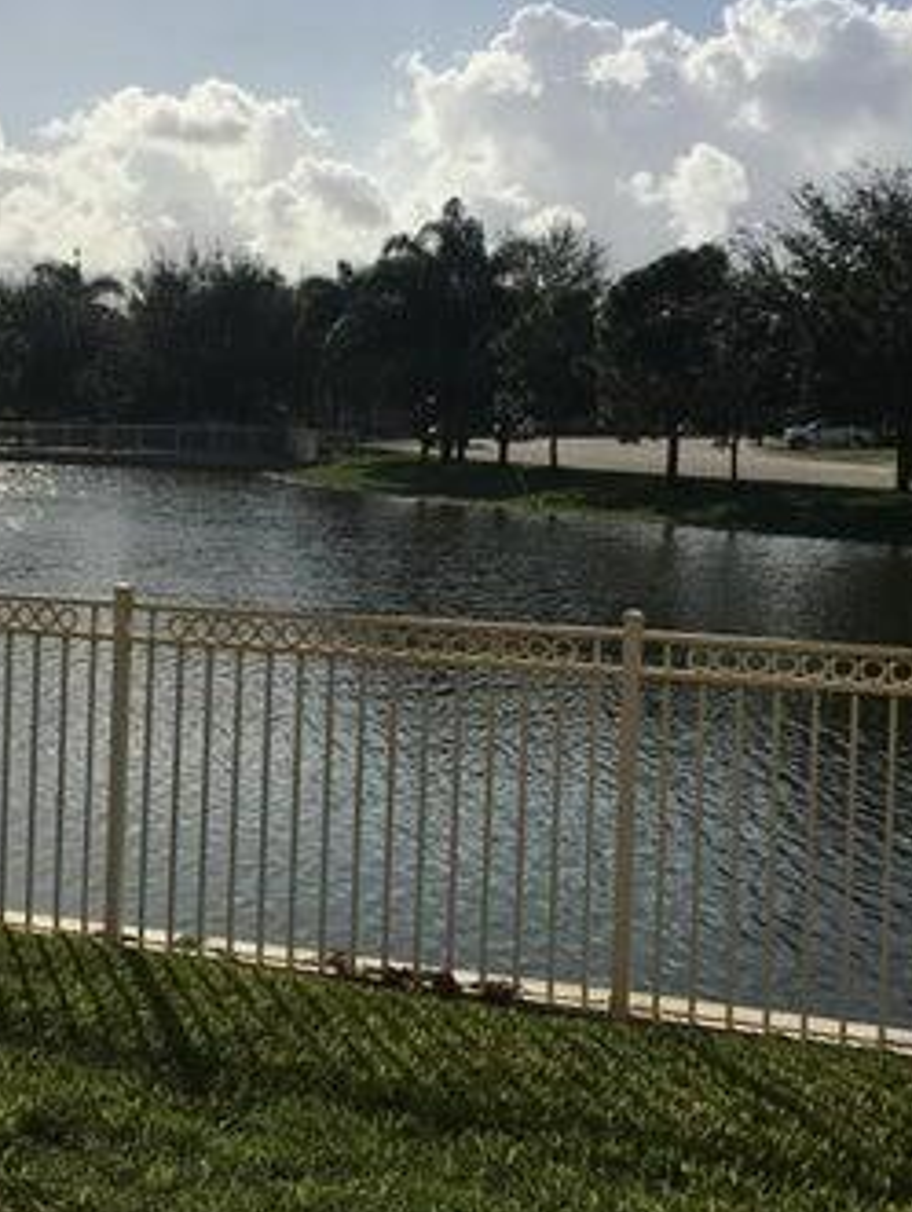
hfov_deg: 25.7
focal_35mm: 56
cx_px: 176
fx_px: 1963
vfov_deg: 34.3
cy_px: 524
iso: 25
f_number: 2.2
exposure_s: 1/5495
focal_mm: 4.15
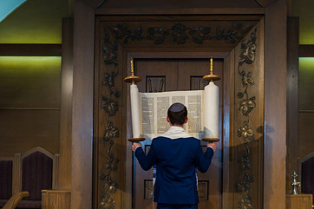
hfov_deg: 43.6
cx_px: 160
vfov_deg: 29.2
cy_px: 166
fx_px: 392
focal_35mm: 45
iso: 200
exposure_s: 1/200
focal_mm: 24
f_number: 2.8
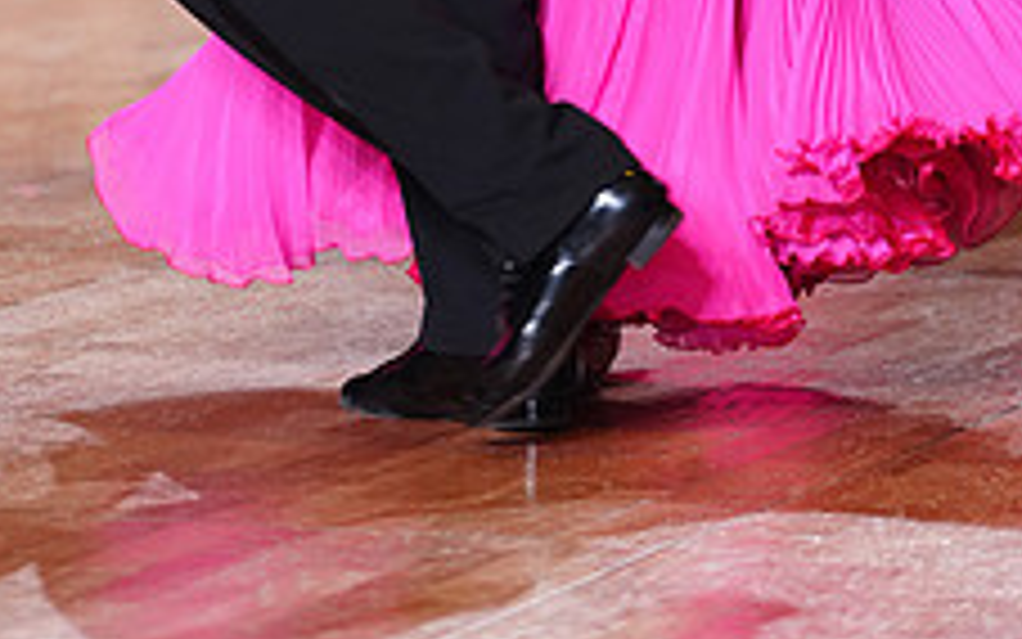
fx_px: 9222
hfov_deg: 6.3
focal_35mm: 331
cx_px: 416
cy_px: -644
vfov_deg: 3.9
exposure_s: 1/400
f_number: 2.8
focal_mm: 127
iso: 1250
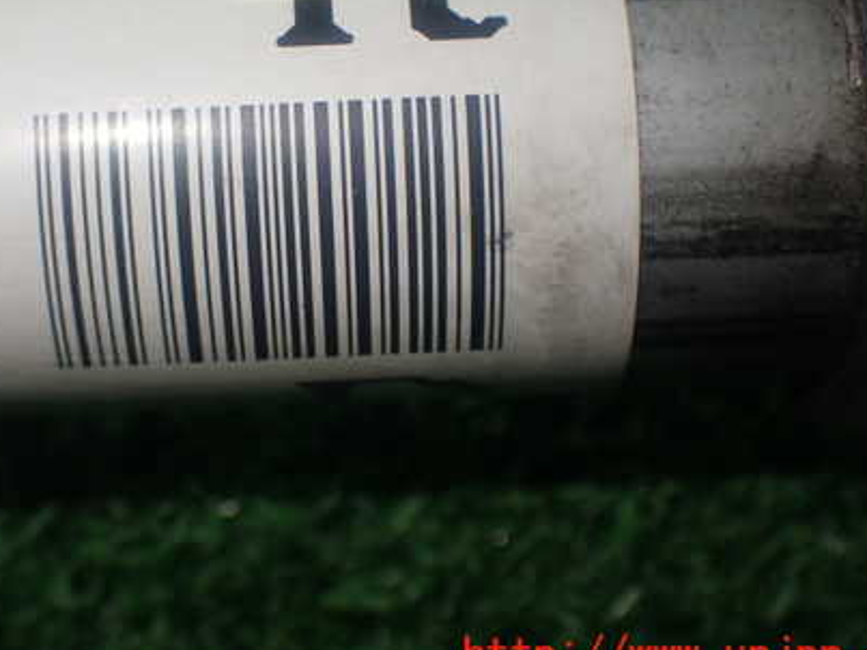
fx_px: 1753
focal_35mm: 70
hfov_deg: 27.6
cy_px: 200
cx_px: 303
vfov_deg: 20.9
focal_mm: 8.4
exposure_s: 1/80
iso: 200
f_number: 3.1
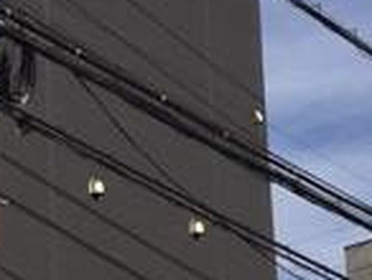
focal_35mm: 127
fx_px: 1367
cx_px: -117
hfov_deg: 14.8
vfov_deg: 11.4
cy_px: 369
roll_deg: -0.6
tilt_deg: +16.3
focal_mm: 4.15
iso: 32
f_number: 2.2
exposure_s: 1/4950
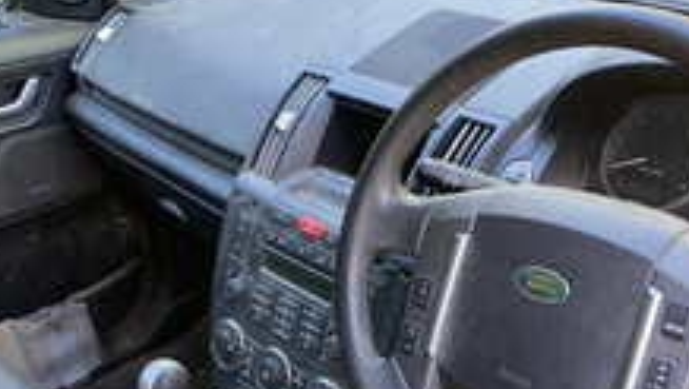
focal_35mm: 49
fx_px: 896
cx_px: 326
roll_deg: +2.6
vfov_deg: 24.3
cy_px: 267
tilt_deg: -30.2
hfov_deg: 42.1
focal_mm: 3.99
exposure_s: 1/60
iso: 100
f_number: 1.8
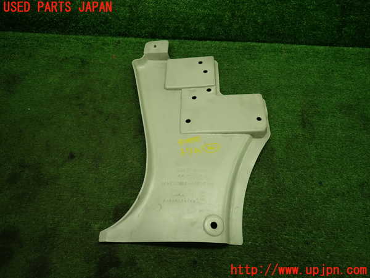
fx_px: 267
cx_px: 185
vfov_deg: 54.9
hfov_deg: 69.4
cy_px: 139
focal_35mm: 25
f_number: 2
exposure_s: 1/60
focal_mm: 4.5
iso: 100
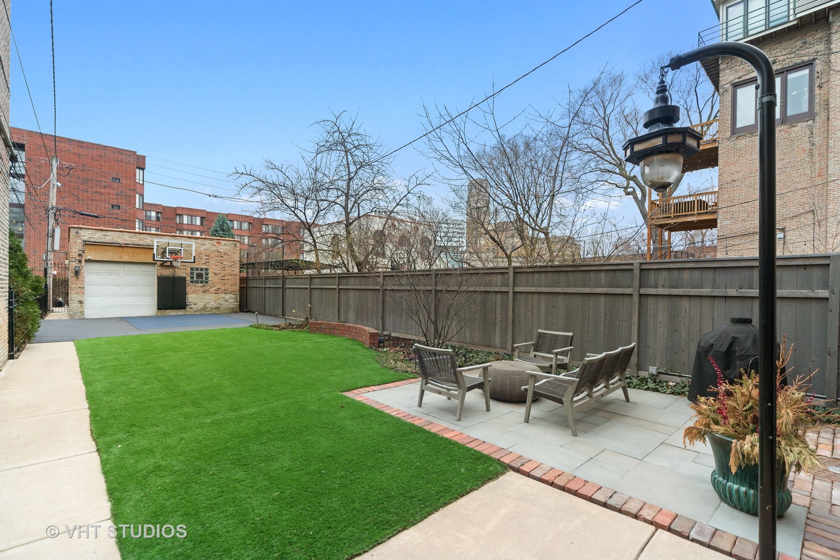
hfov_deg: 93.3
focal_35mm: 17
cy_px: 280
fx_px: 397
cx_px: 420
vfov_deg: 70.5
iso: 400
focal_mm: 17
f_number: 8
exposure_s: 1/250
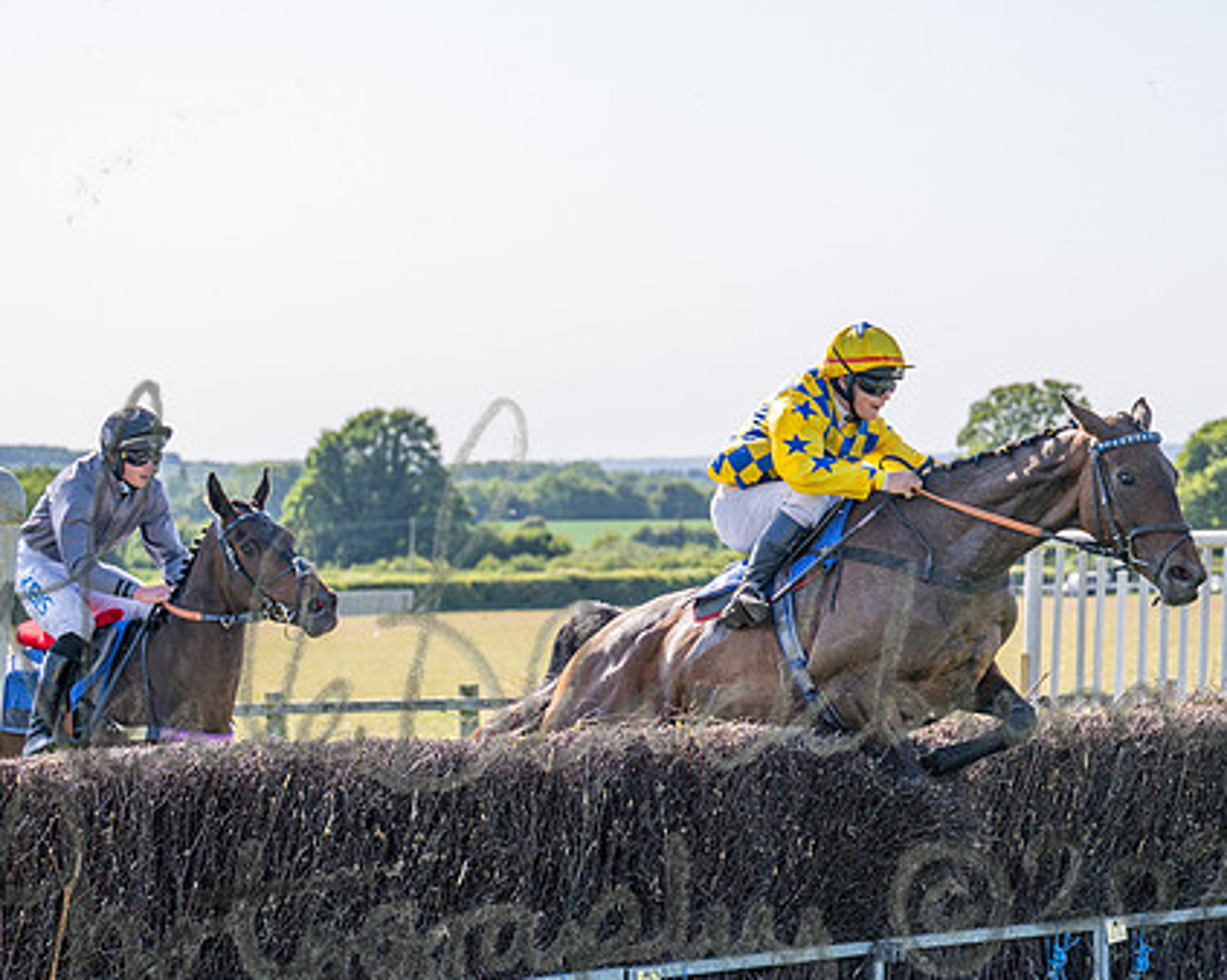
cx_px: 689
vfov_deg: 14.6
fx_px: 3811
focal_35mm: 105
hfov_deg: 18.3
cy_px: 600
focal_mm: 70
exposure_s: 1/1600
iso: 200
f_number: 4
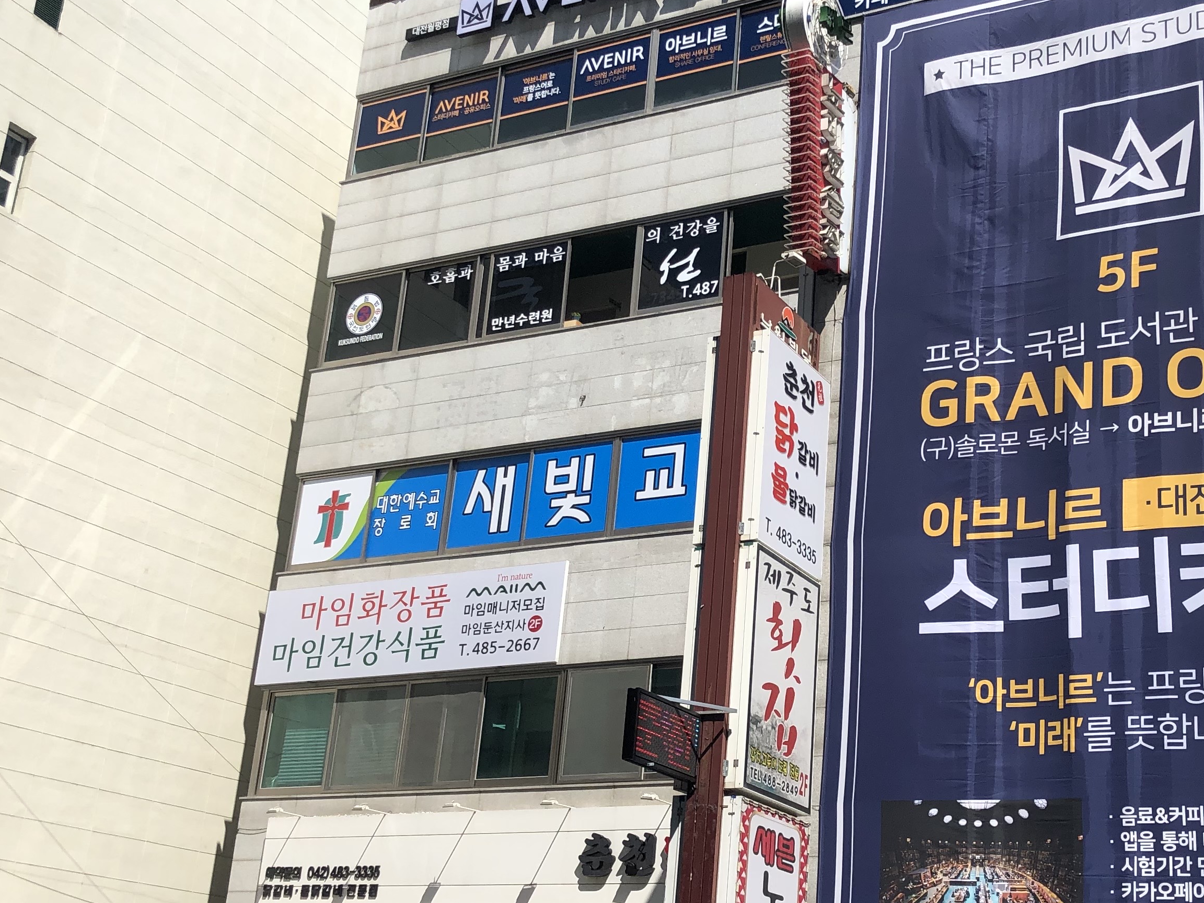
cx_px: 793
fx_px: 1704
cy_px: 473
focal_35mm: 49
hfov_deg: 38.5
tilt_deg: +18.5
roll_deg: -3.3
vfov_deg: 29.7
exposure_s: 1/3003
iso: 25
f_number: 1.8
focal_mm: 4
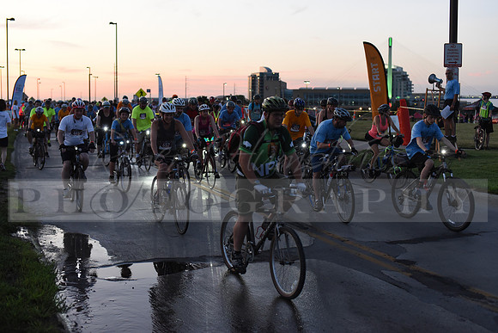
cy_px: 166
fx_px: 692
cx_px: 249
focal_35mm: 50
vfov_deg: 27.0
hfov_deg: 39.6
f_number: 2.8
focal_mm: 50
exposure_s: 1/400
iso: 2500
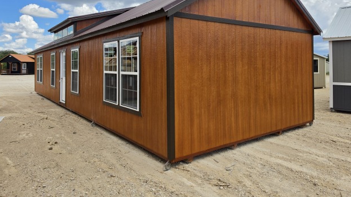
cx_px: 179
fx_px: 242
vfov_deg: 43.6
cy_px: 62
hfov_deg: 71.9
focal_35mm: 26
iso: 64
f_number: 1.4
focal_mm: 6.5
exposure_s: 1/7939
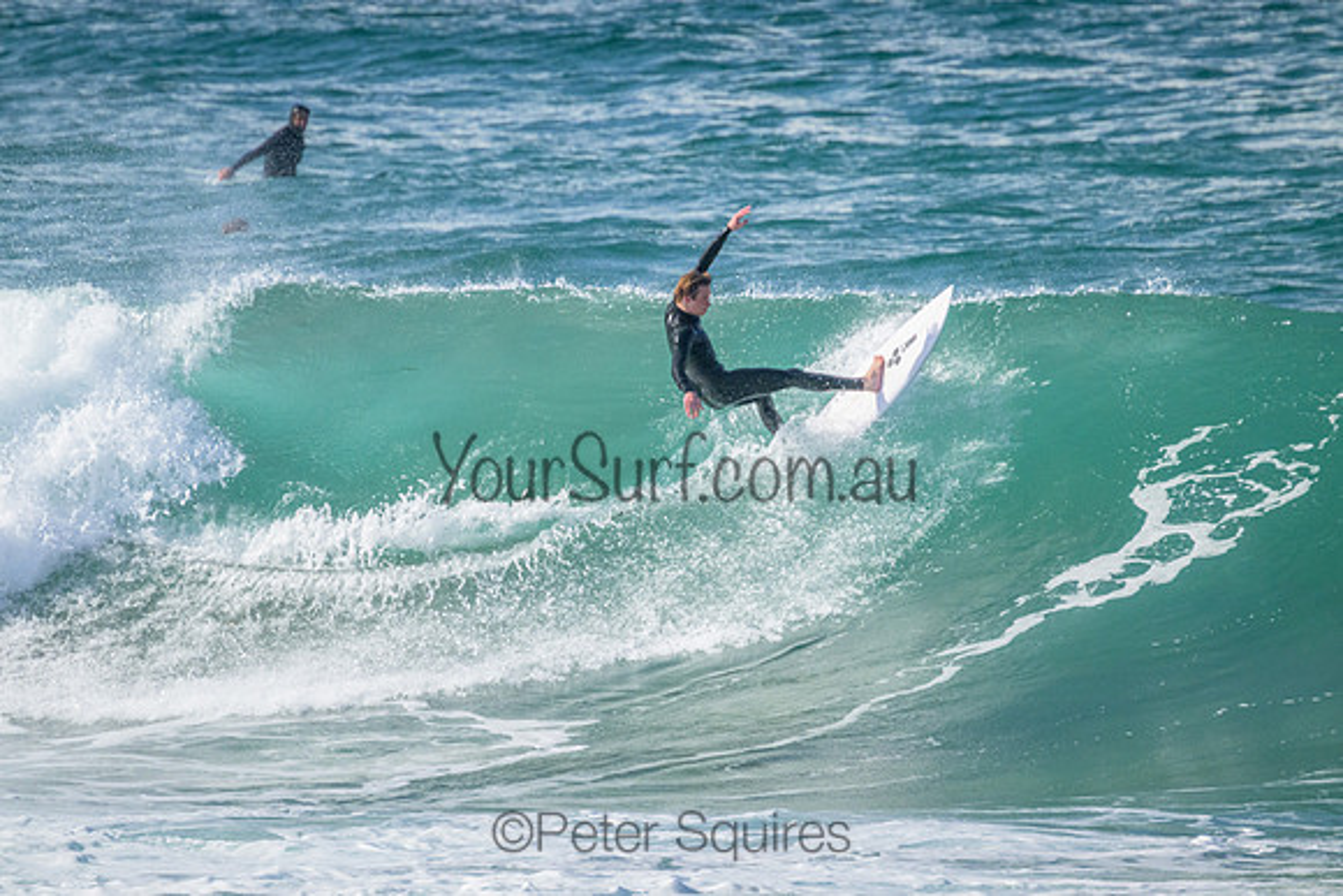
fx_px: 29850
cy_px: 448
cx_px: 672
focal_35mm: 800
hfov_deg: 2.6
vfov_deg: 1.7
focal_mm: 800
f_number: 11
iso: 2800
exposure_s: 1/1600
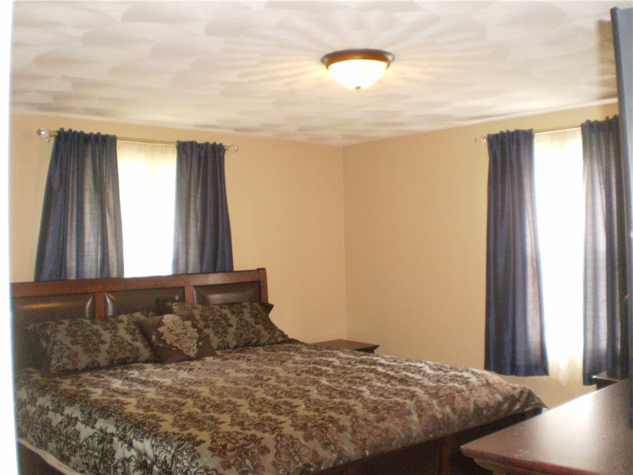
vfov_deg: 39.7
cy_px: 238
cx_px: 316
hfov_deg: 51.4
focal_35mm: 36
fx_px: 658
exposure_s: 1/30
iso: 500
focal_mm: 6.3
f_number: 3.1
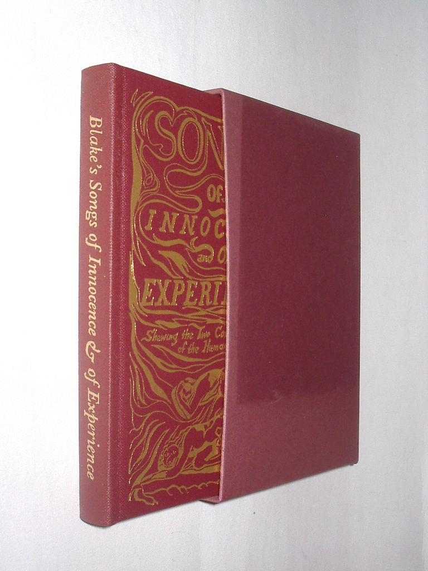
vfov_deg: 36.8
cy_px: 286
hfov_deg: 28.0
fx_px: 857
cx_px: 214
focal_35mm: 52
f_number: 5.5
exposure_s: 1/60
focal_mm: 7.8
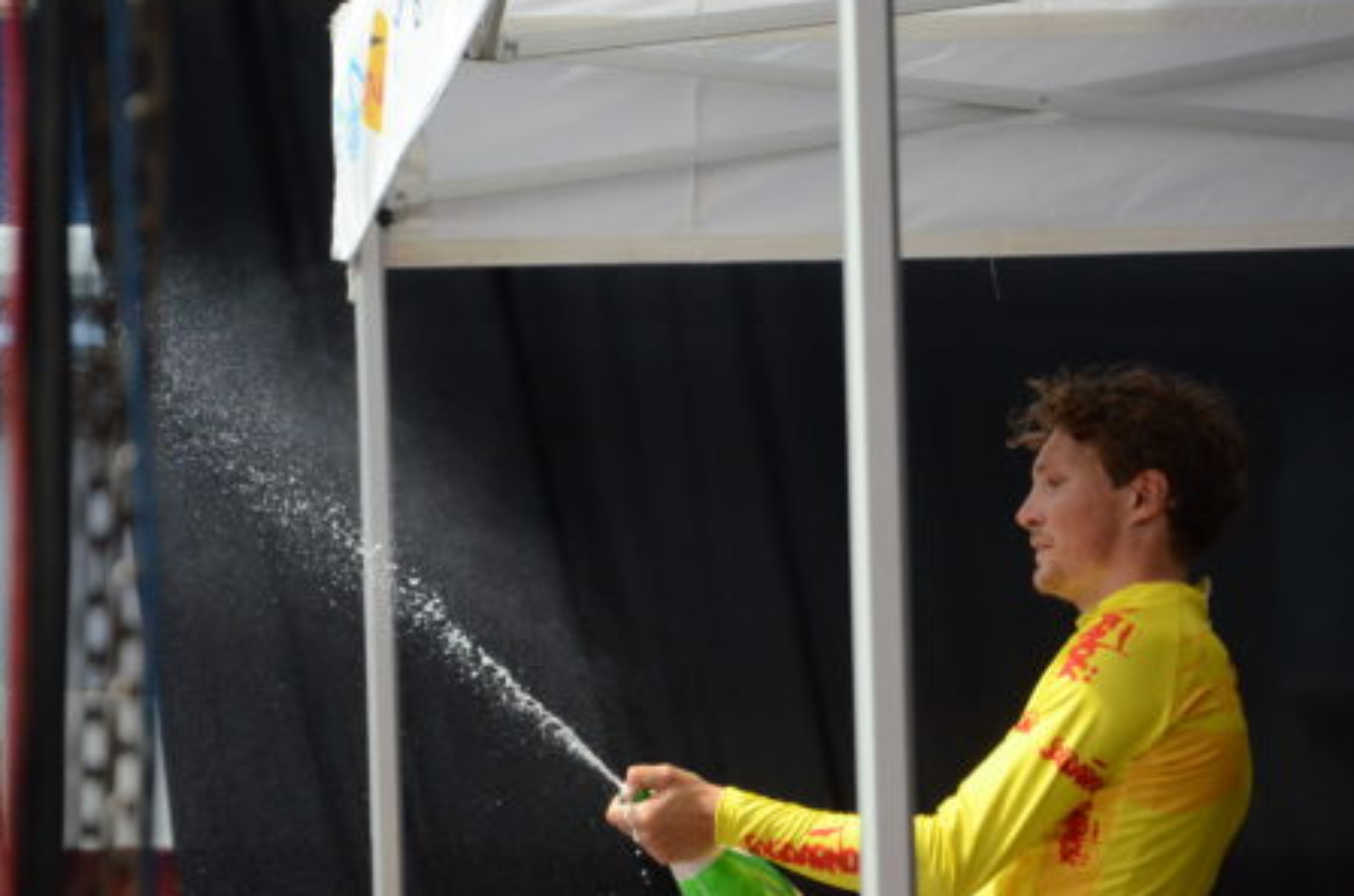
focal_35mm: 247
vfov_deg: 5.5
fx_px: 9262
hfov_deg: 8.4
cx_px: 854
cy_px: 542
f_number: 5.6
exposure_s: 1/4000
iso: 2500
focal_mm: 105
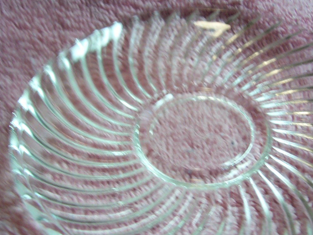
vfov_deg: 32.9
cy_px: 118
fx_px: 398
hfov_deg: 42.9
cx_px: 172
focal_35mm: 44
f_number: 2.8
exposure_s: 1/30
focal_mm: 5.6
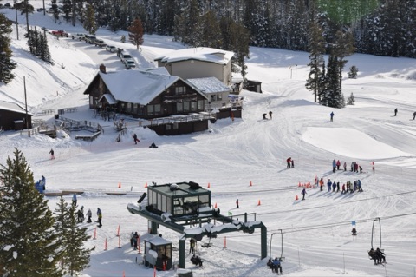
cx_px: 208
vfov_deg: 13.0
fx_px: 1212
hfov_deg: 19.5
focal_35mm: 105
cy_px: 138
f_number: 11
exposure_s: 1/500
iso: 200
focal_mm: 70
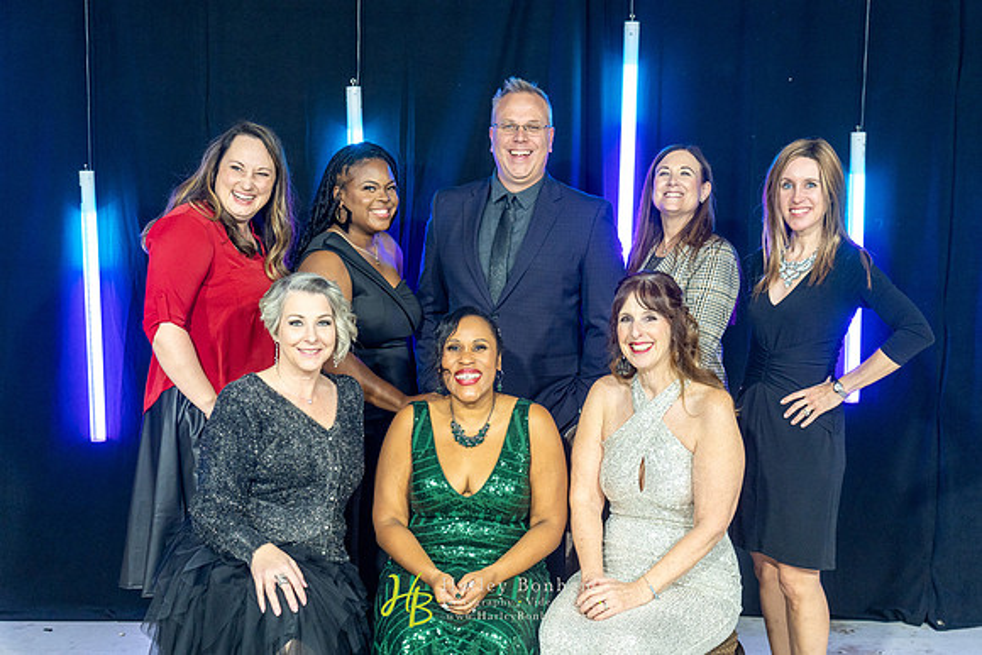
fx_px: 1391
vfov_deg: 26.5
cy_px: 328
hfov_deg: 38.9
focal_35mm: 51
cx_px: 491
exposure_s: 1/80
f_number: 4
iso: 1600
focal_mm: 51
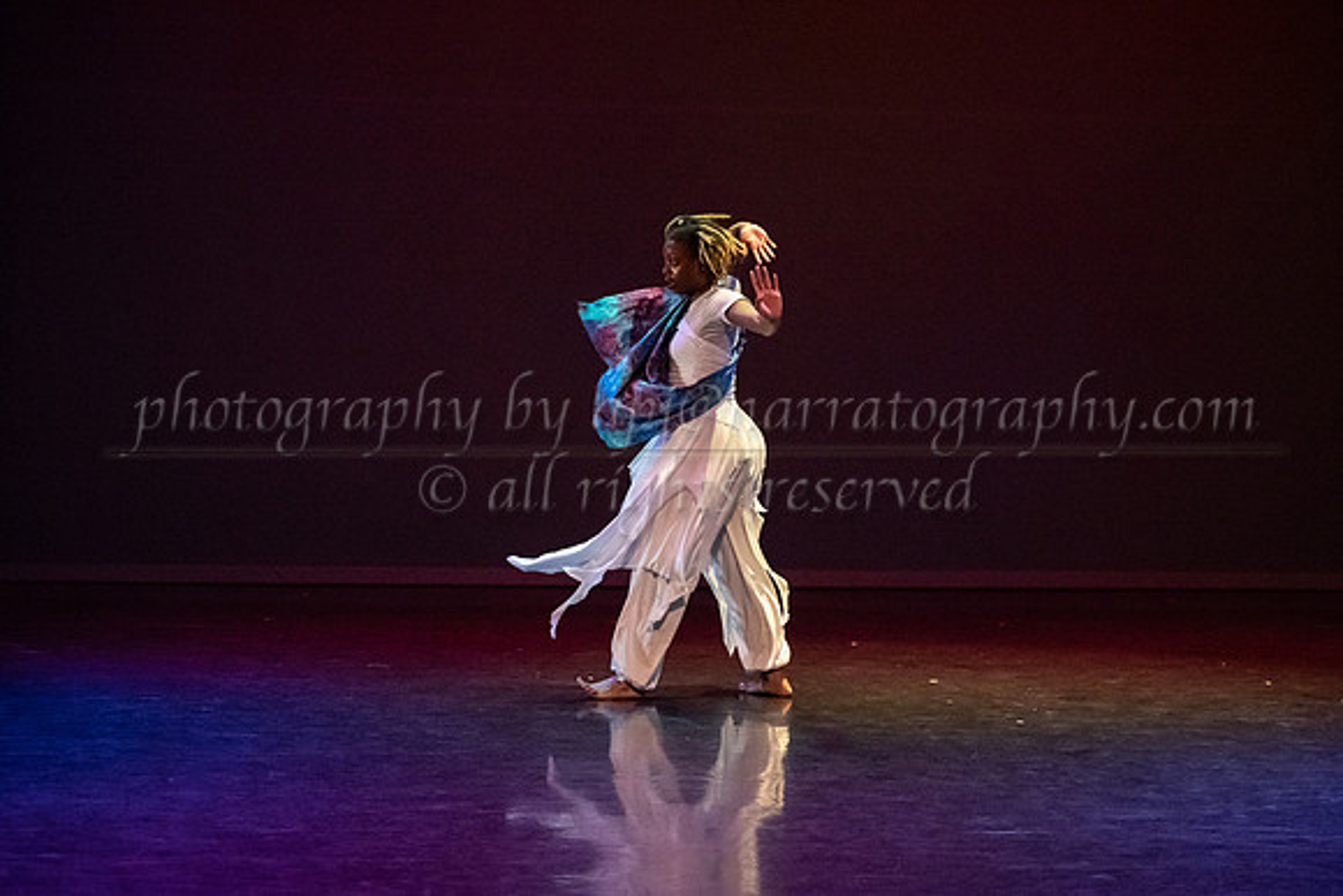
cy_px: 452
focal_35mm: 80
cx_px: 723
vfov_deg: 17.0
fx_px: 2991
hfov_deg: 25.3
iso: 6400
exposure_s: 1/400
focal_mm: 71
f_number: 4
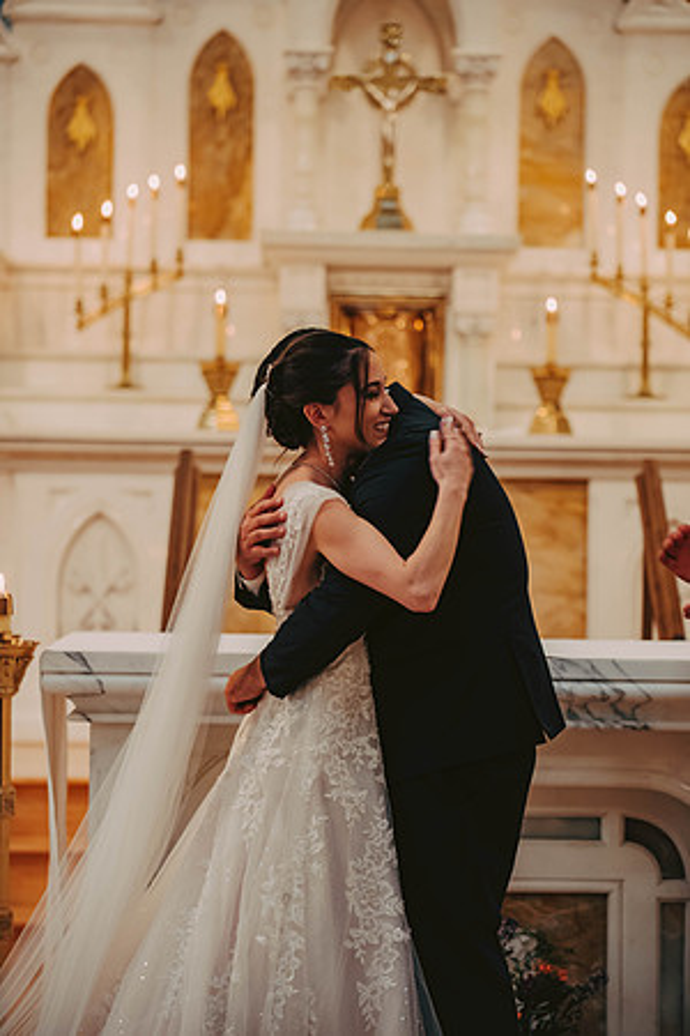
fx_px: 3335
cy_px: 518
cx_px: 345
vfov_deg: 17.6
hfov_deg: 11.8
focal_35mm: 116
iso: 1600
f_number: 2.8
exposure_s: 1/80
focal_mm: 116
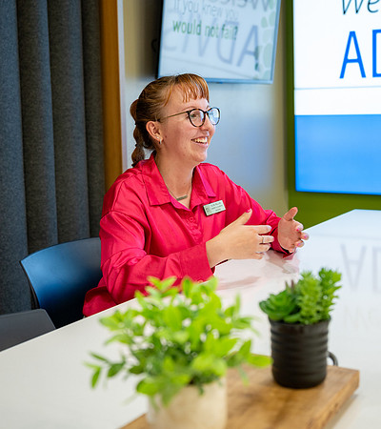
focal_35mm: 55
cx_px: 224
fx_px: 726
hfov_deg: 29.4
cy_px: 165
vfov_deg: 32.8
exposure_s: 1/160
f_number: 2.8
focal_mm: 33
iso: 640
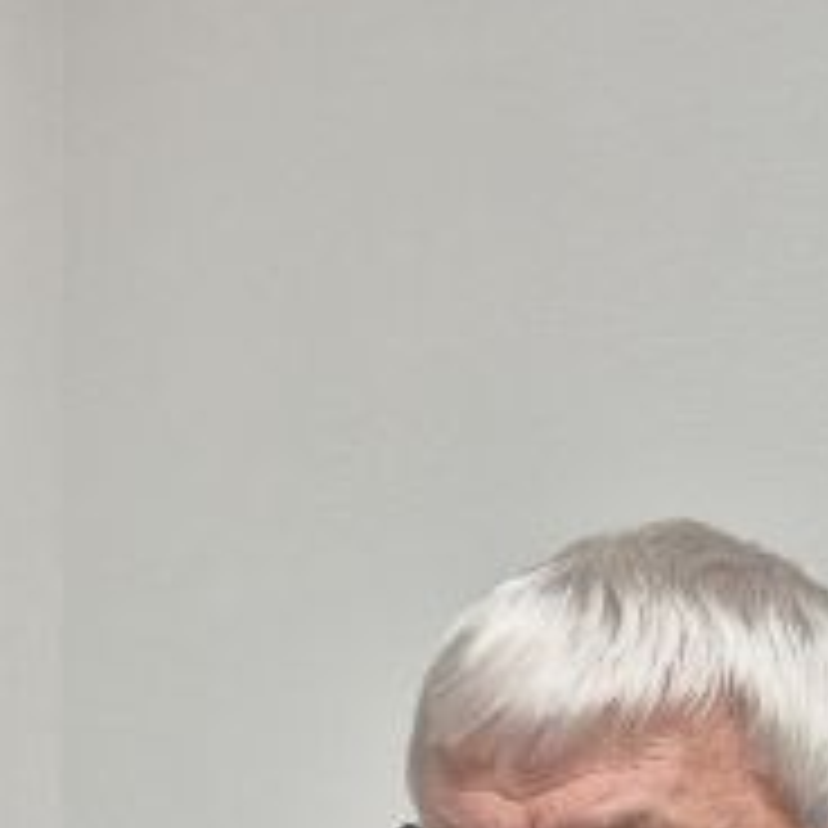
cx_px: 207
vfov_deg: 14.7
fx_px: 3058
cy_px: 1094
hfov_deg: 15.4
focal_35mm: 113
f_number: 1.8
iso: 50
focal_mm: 5.4
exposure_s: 1/100
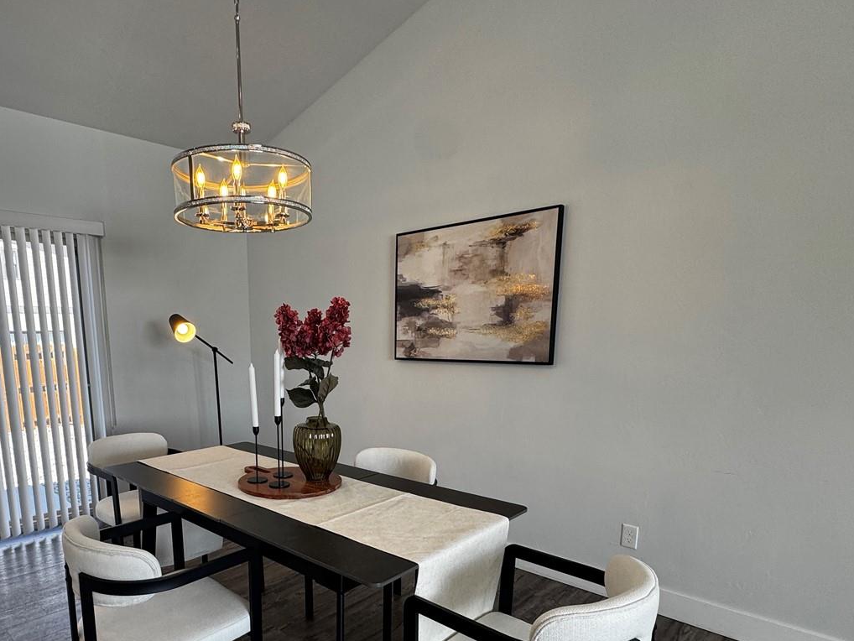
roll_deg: +0.6
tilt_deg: -10.9
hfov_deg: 75.1
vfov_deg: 59.5
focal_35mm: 22
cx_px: 321
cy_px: 435
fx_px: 543
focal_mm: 2.22
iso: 64
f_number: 2.2
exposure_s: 1/120
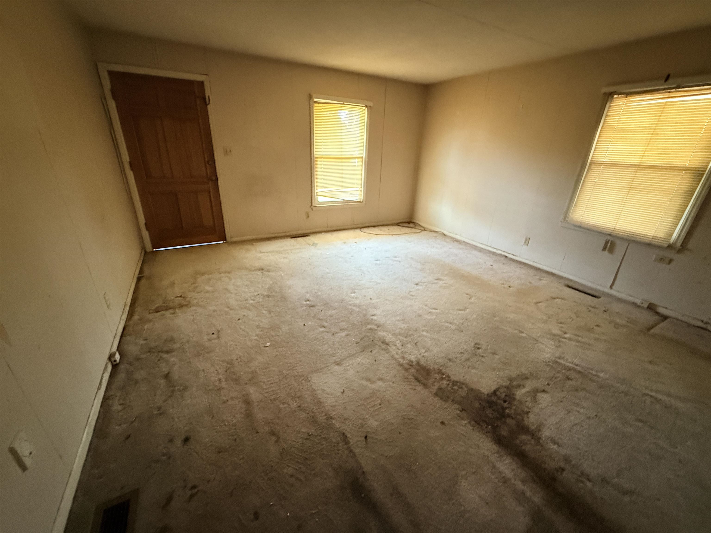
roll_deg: -2.7
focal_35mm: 14
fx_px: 288
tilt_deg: -22.7
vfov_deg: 85.7
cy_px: 266
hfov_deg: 102.1
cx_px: 356
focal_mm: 2.22
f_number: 2.2
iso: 800
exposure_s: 1/60
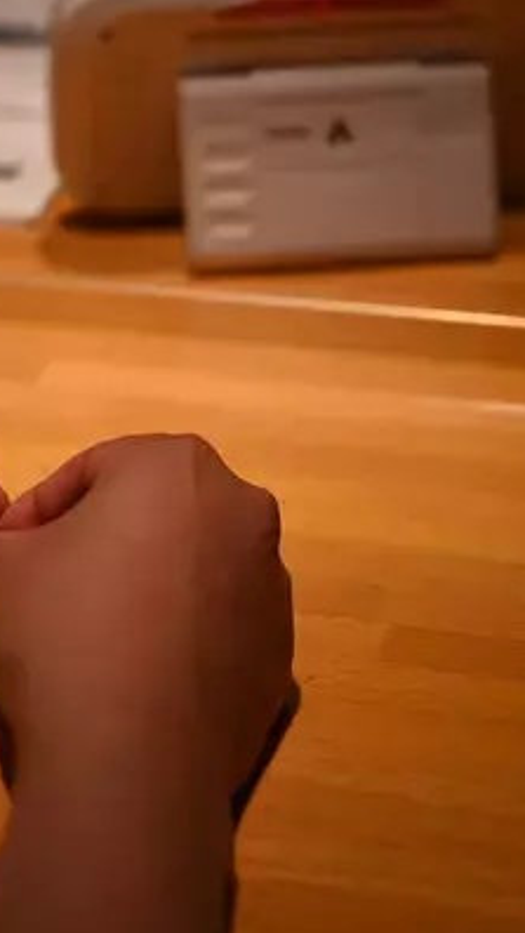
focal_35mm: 100
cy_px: 468
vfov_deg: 21.4
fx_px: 2473
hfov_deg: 12.0
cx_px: 49
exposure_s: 1/125
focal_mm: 63
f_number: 4
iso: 640
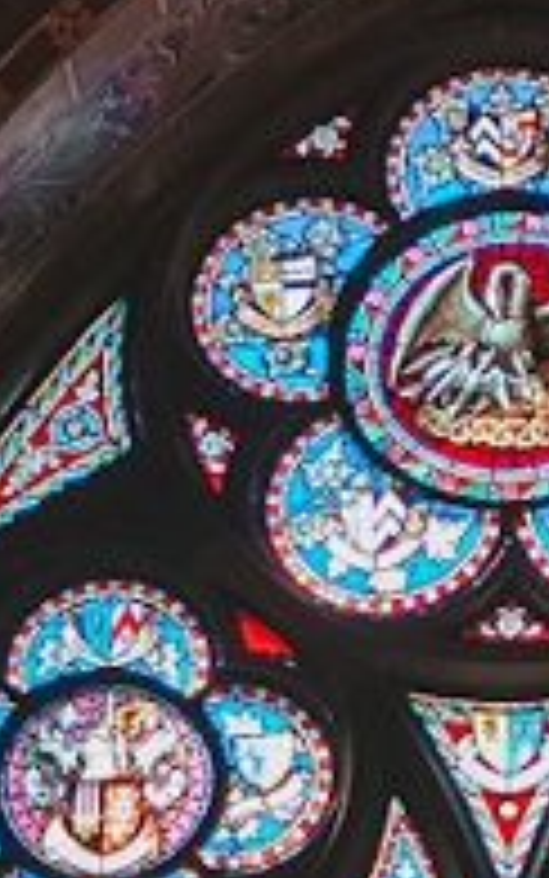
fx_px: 6100
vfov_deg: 8.0
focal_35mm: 255
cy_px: 1387
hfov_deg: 5.2
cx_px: 416
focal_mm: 6
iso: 32
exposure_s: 1/100
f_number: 2
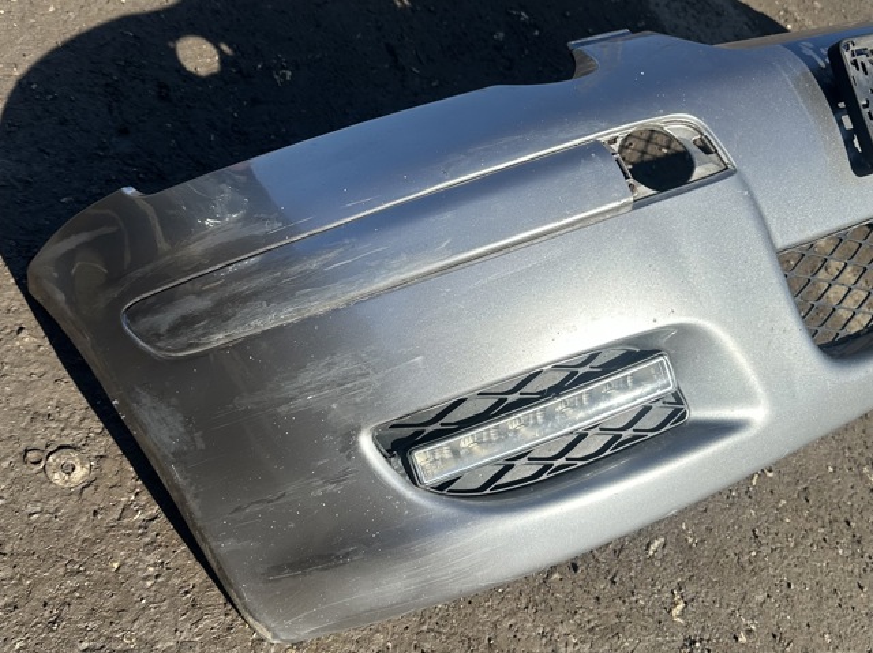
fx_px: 605
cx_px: 436
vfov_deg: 56.8
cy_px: 326
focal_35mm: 24
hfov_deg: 71.6
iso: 80
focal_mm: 6.86
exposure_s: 1/2809
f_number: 1.78
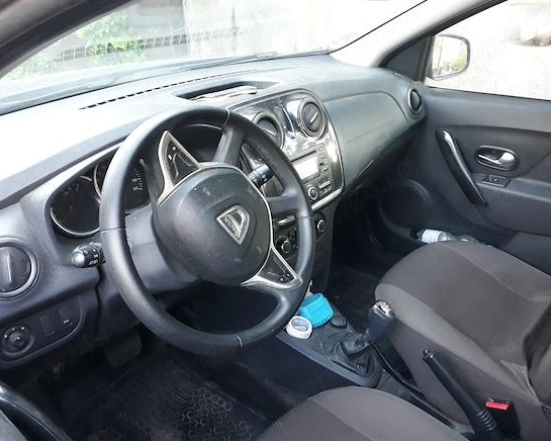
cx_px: 276
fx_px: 473
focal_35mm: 29
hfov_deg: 60.4
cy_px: 219
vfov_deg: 50.0
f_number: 1.7
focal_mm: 3.71
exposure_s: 1/25
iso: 160
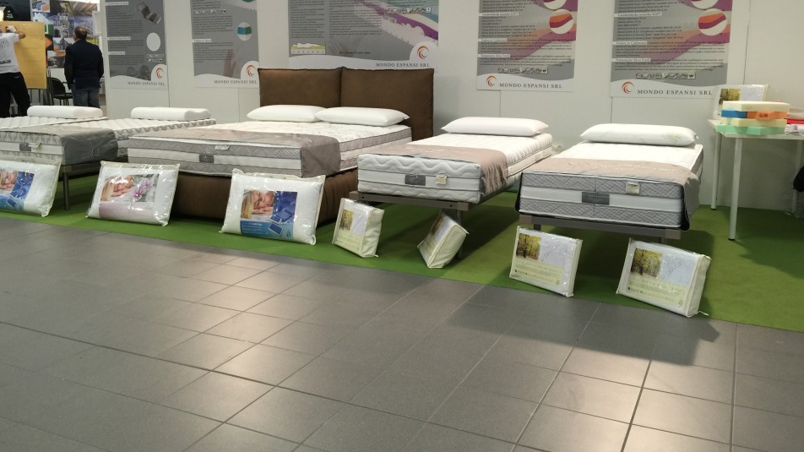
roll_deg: -0.6
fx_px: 725
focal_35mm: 34
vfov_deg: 34.5
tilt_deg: -9.3
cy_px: 187
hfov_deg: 58.0
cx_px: 375
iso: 50
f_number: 2.2
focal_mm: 4.15
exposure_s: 1/33
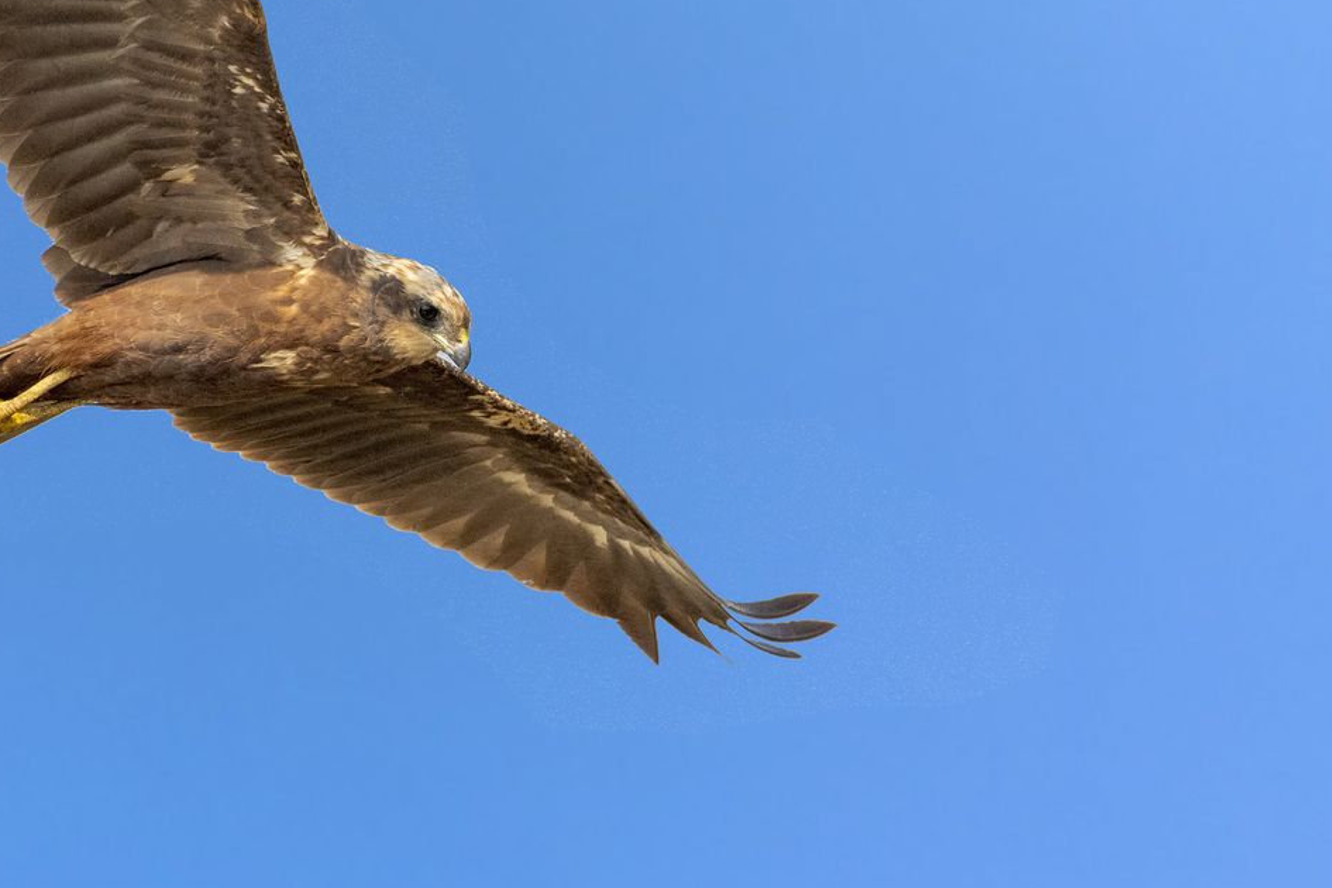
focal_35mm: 1270
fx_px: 46986
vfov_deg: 1.1
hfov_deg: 1.6
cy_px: 144
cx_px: 343
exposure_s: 1/4000
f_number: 7.1
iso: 800
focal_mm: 500
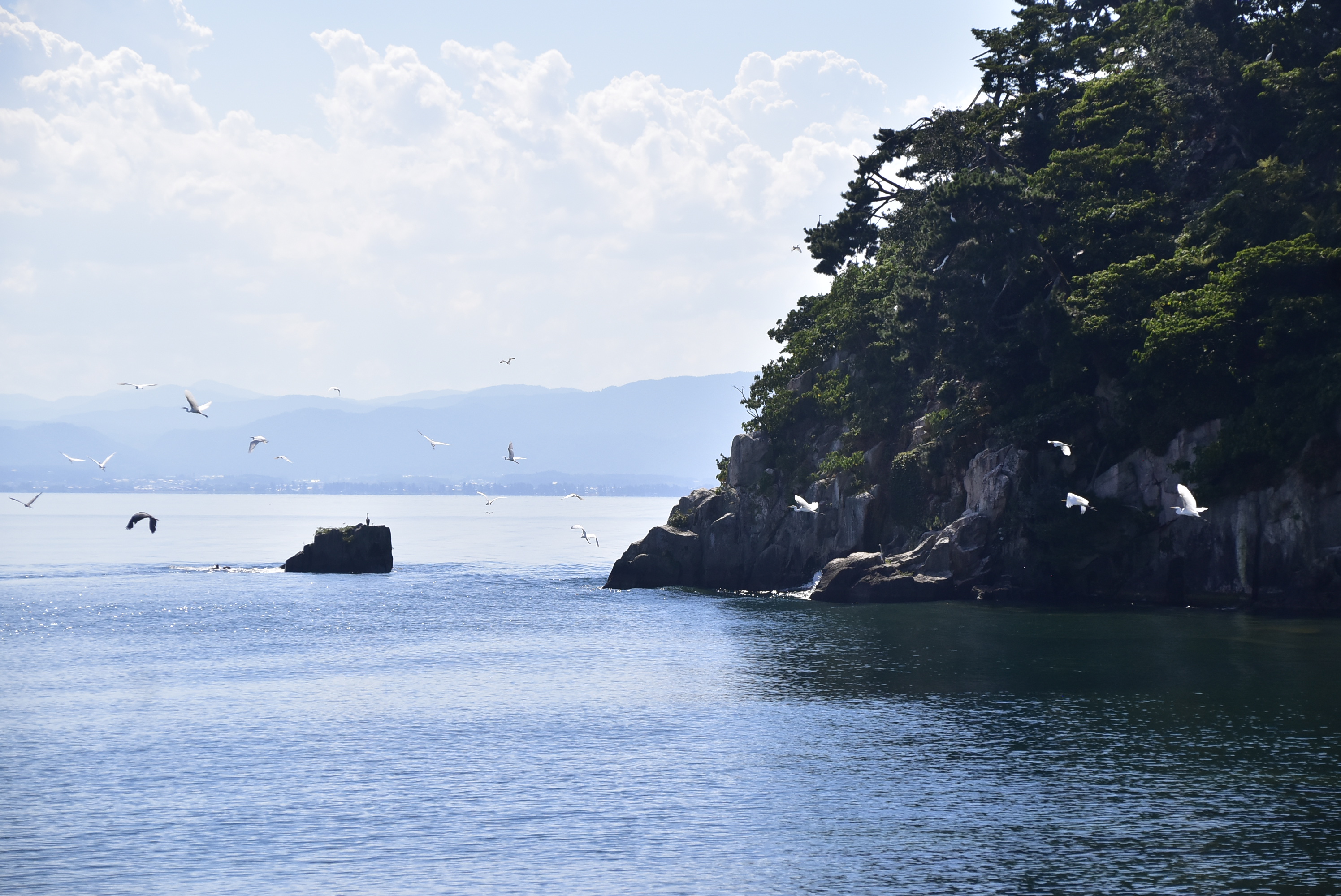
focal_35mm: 105
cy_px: 448
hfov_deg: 19.4
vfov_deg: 13.1
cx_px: 670
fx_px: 3914
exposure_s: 1/2000
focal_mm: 70
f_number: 11
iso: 500
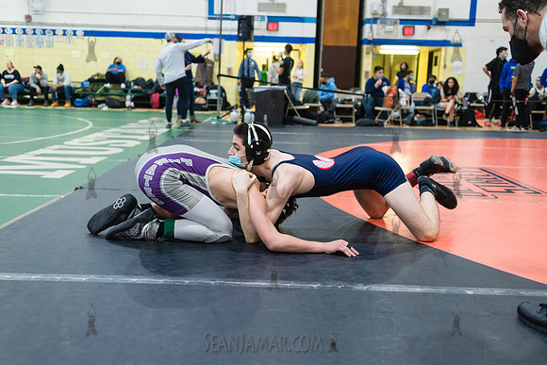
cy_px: 182
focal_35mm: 35
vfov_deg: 37.9
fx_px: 532
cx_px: 274
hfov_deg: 54.4
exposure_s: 1/400
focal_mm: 35
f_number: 3.5
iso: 4000
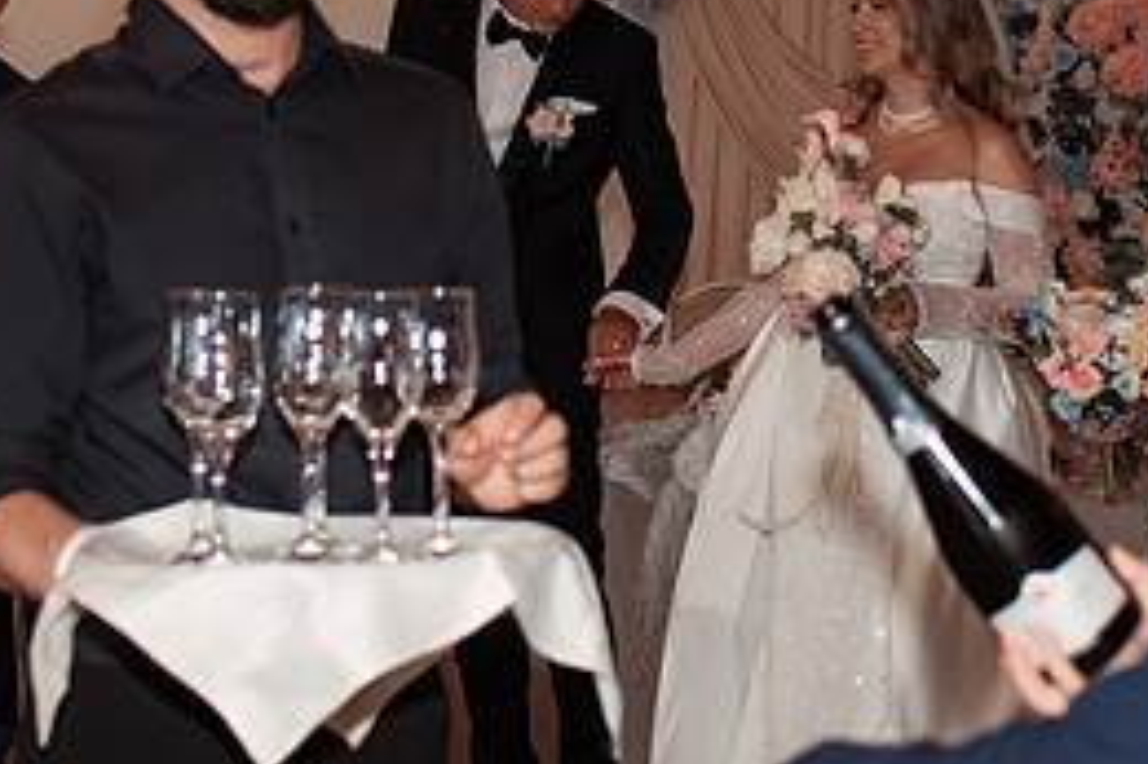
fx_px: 3155
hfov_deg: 20.4
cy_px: 131
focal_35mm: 99
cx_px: 914
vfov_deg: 13.7
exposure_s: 1/250
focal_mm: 35
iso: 1250
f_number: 3.5
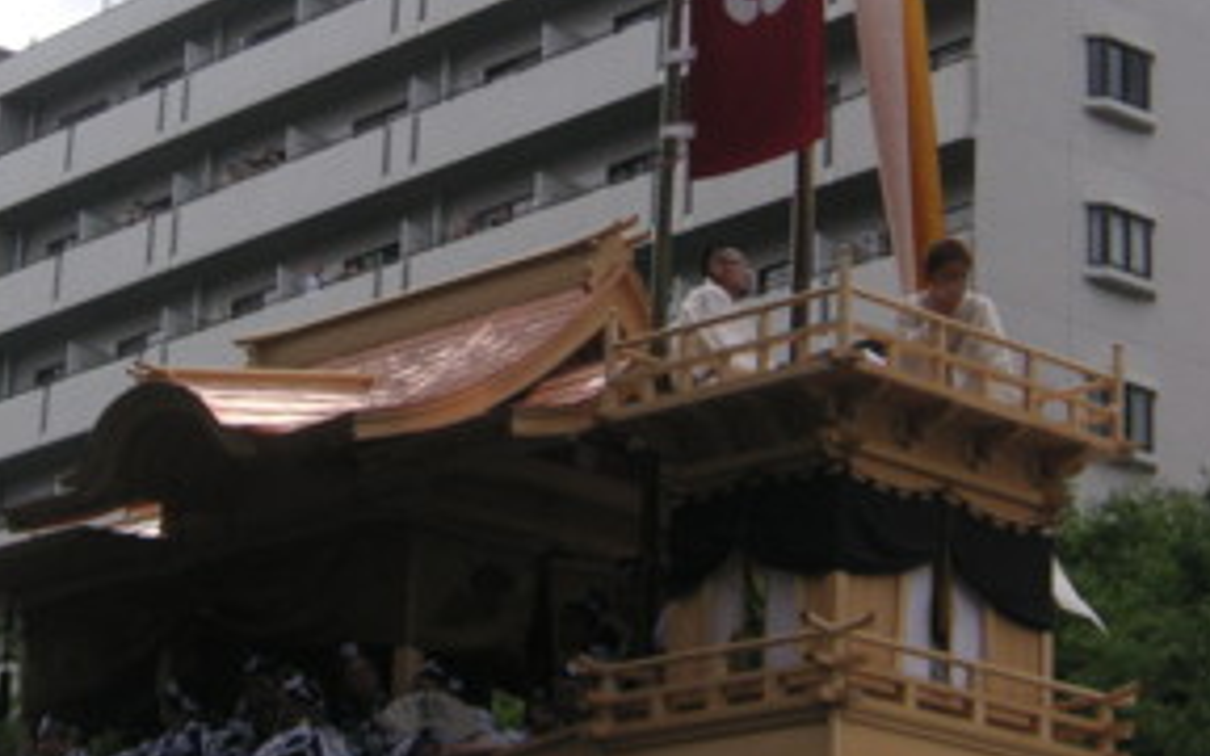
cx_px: 496
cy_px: 143
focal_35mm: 116
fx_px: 3825
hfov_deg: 18.0
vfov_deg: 11.2
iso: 50
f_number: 4.2
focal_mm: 11.7
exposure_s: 1/500
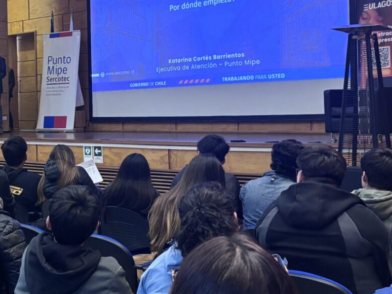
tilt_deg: +0.8
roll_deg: +0.9
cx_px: 88
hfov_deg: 42.2
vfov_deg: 32.8
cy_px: 65
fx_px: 487
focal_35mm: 43
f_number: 1.6
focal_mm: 5.96
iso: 500
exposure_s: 1/50
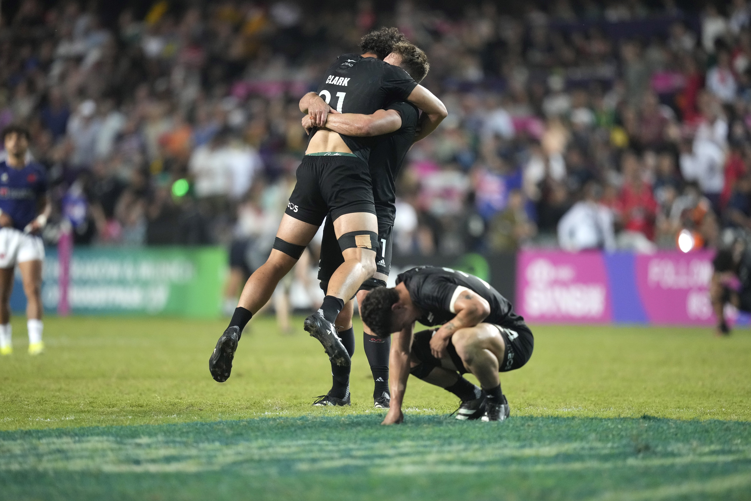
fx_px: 8344
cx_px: 376
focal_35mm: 400
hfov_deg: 5.2
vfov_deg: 3.4
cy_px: 250
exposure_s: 1/1600
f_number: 2.8
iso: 4000
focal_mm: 400
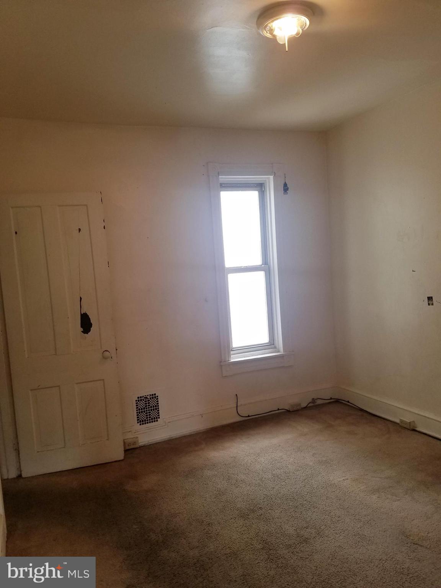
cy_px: 294
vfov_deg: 67.3
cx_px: 220
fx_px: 442
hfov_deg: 53.1
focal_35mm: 26
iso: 64
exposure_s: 1/60
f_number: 1.7
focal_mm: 4.2
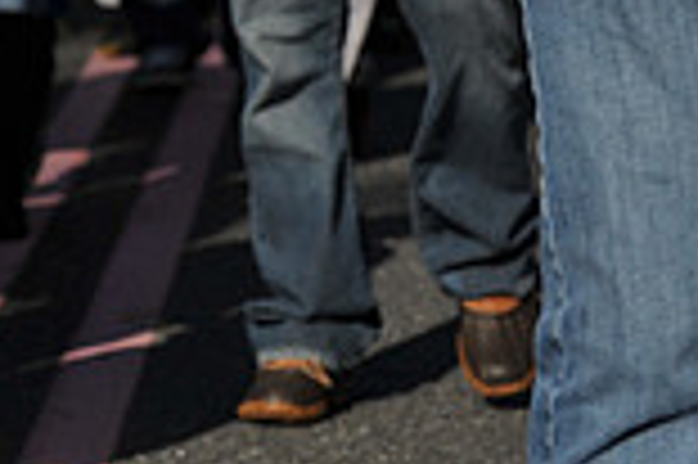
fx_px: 5442
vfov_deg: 4.8
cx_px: -329
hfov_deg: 7.2
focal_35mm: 281
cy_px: -374
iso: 400
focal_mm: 75
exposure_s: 1/6400
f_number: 5.6
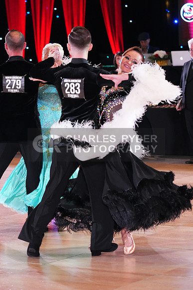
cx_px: 96
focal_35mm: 135
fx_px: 1085
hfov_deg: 10.2
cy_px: 145
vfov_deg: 15.2
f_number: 4.5
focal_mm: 135
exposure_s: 1/400
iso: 8000
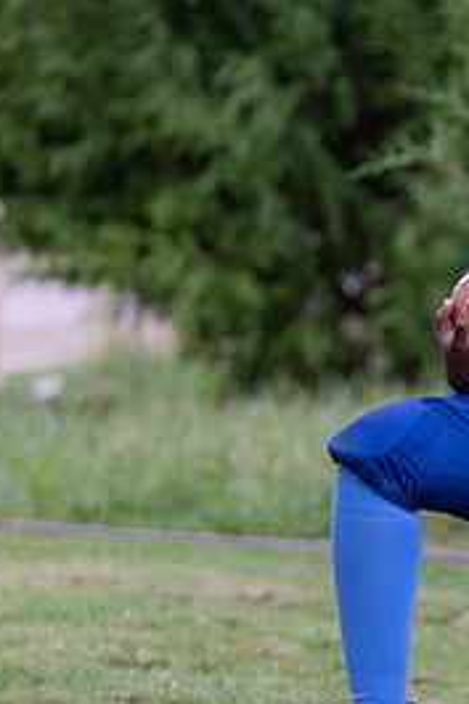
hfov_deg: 5.2
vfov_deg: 7.9
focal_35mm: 262
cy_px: 367
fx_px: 5126
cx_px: 628
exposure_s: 1/320
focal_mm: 102
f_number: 2.8
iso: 400
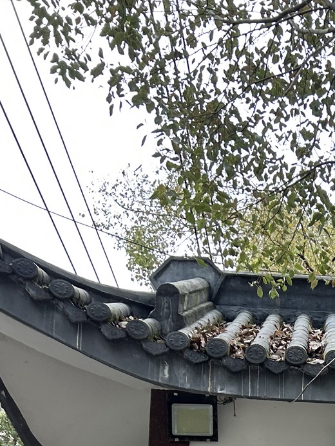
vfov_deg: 23.0
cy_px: 584
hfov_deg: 18.2
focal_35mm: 75
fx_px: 967
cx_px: 447
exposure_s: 1/250
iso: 40
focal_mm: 5.7
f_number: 1.5
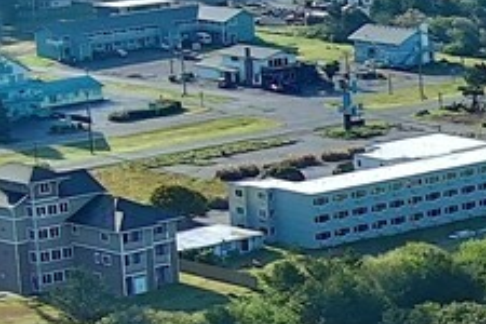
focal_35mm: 219
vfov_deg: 6.2
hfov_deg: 8.9
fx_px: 2956
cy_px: 446
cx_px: 932
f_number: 2.8
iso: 101
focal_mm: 10.57
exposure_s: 1/1232
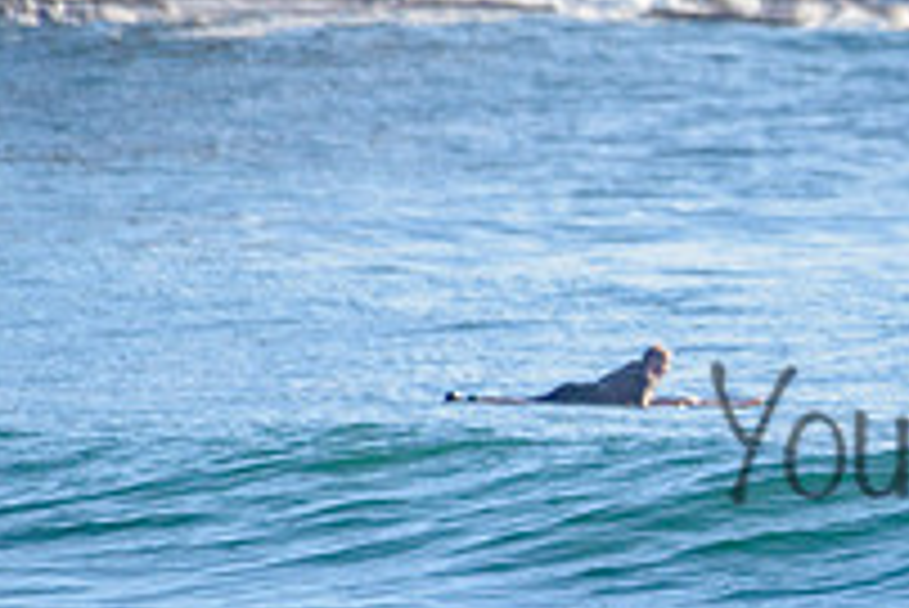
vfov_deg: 0.8
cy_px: 226
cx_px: 1355
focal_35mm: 1760
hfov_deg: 1.2
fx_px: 44470
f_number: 5.6
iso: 90
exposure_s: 1/2000
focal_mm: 500
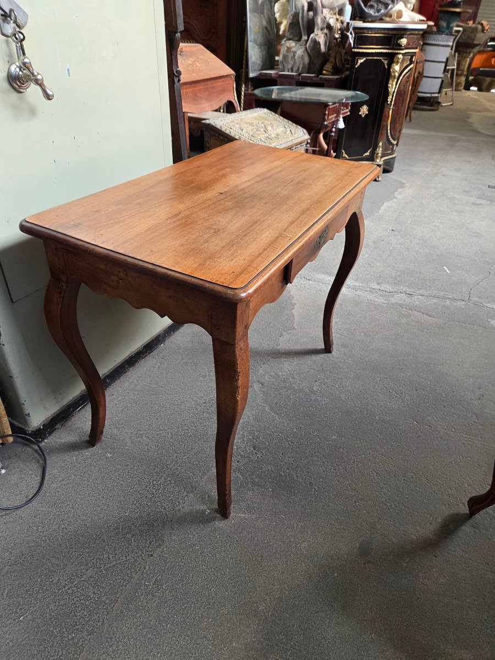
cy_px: 330
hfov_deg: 58.9
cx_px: 248
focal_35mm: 23
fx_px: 439
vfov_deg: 73.9
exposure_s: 1/100
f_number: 1.8
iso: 125
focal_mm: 5.4
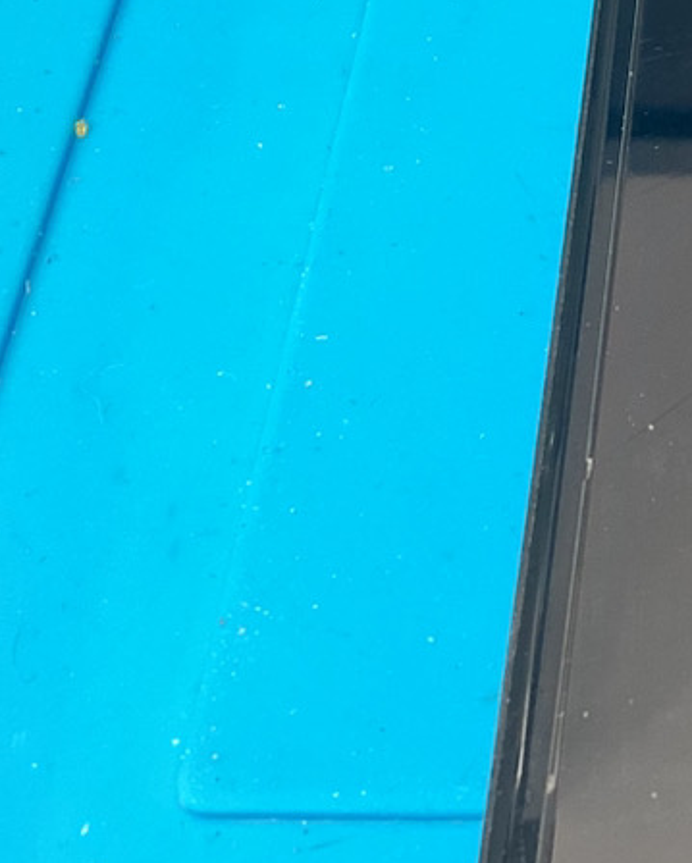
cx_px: 1079
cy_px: 366
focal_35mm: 81
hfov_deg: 16.9
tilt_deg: -56.6
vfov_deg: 23.5
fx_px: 2072
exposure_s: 1/50
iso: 100
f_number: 2.4
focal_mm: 3.3
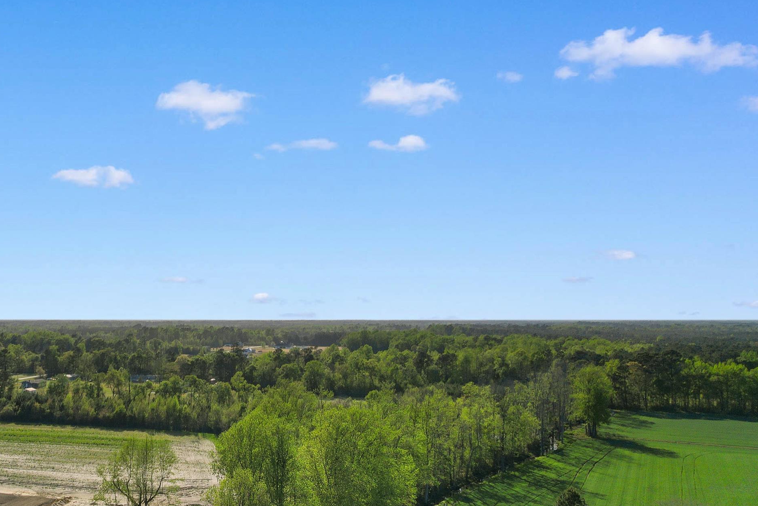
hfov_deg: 50.8
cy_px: 309
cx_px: 185
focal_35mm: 36
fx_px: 758
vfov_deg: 36.7
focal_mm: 8.38
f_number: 2.8
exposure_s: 1/1500
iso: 100
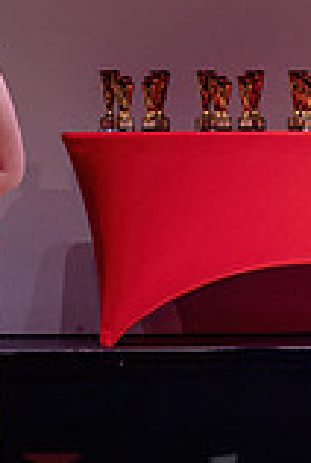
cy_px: 150
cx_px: 631
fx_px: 3509
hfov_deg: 5.0
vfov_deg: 7.6
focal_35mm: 272
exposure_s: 1/320
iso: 1250
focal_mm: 70
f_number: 3.5
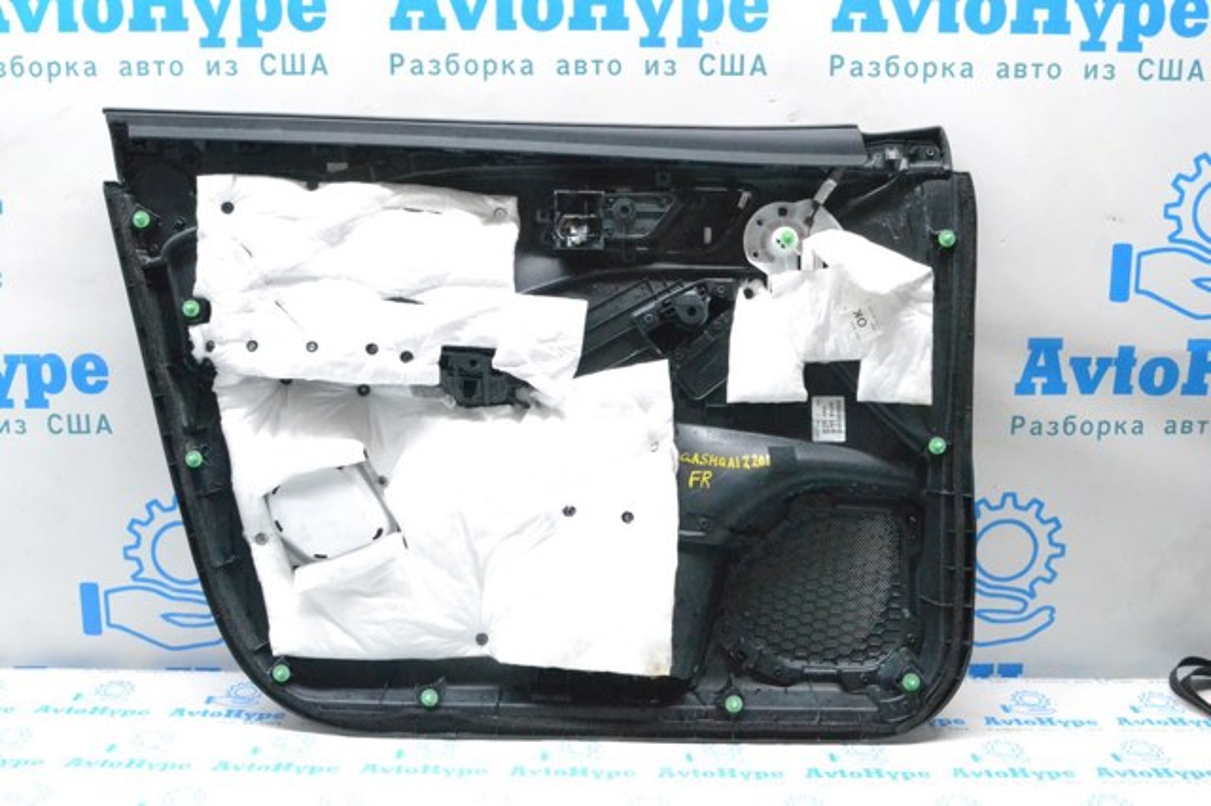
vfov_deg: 34.2
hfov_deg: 49.6
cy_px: 403
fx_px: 1311
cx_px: 606
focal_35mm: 39
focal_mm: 26
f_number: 13
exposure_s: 1/50
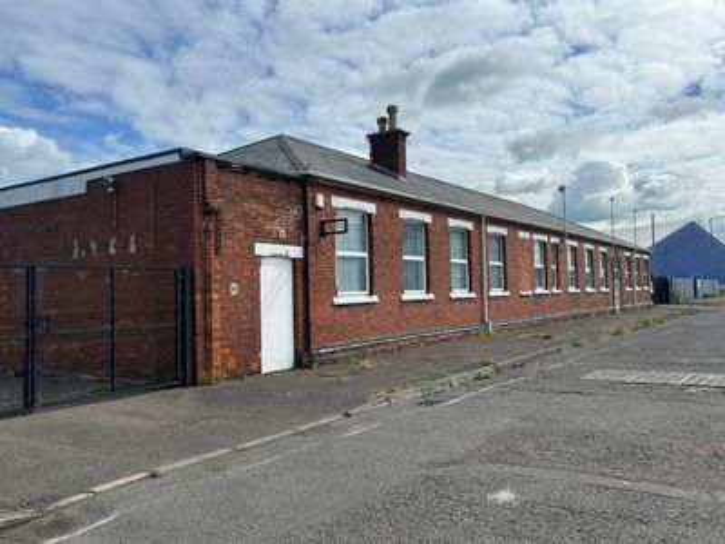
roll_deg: +1.6
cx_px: 362
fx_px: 545
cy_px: 272
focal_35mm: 26
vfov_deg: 53.1
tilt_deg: +2.4
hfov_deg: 67.3
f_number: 1.5
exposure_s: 1/6579
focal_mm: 5.7
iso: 50
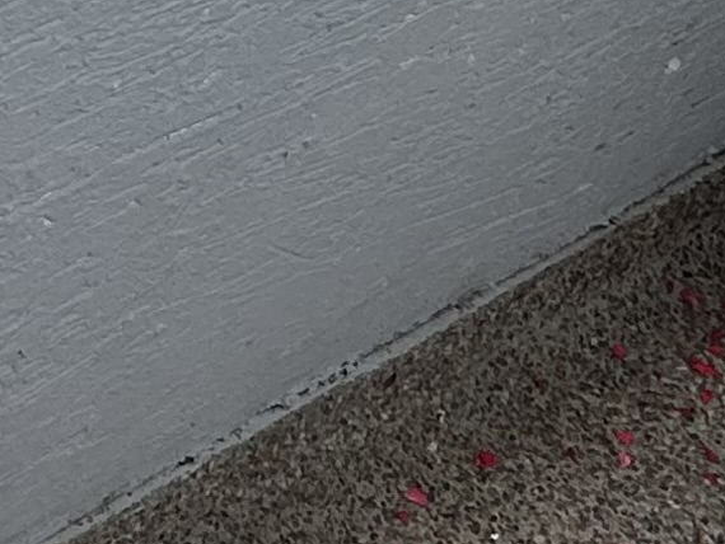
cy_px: -252
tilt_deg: -30.3
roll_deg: -1.5
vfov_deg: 14.1
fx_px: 2074
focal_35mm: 99
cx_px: -244
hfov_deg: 18.3
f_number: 2.2
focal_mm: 2.22
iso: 40
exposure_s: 1/612
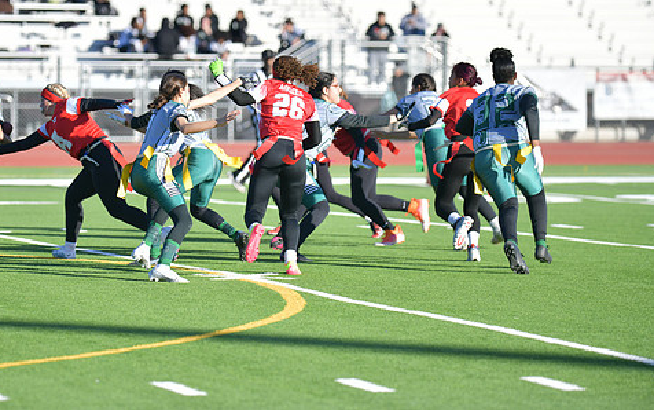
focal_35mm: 242
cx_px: 258
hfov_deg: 8.7
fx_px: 4315
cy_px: 145
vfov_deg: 5.4
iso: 64
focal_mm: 195
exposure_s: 1/800
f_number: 2.8
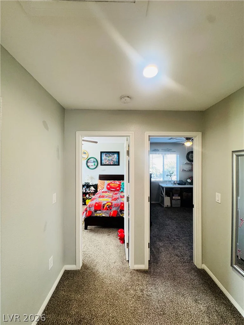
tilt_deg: +0.1
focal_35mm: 14
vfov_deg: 102.1
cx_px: 122
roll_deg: +0.5
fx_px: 132
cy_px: 162
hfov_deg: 85.7
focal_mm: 2.22
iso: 160
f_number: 2.2
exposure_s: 1/120
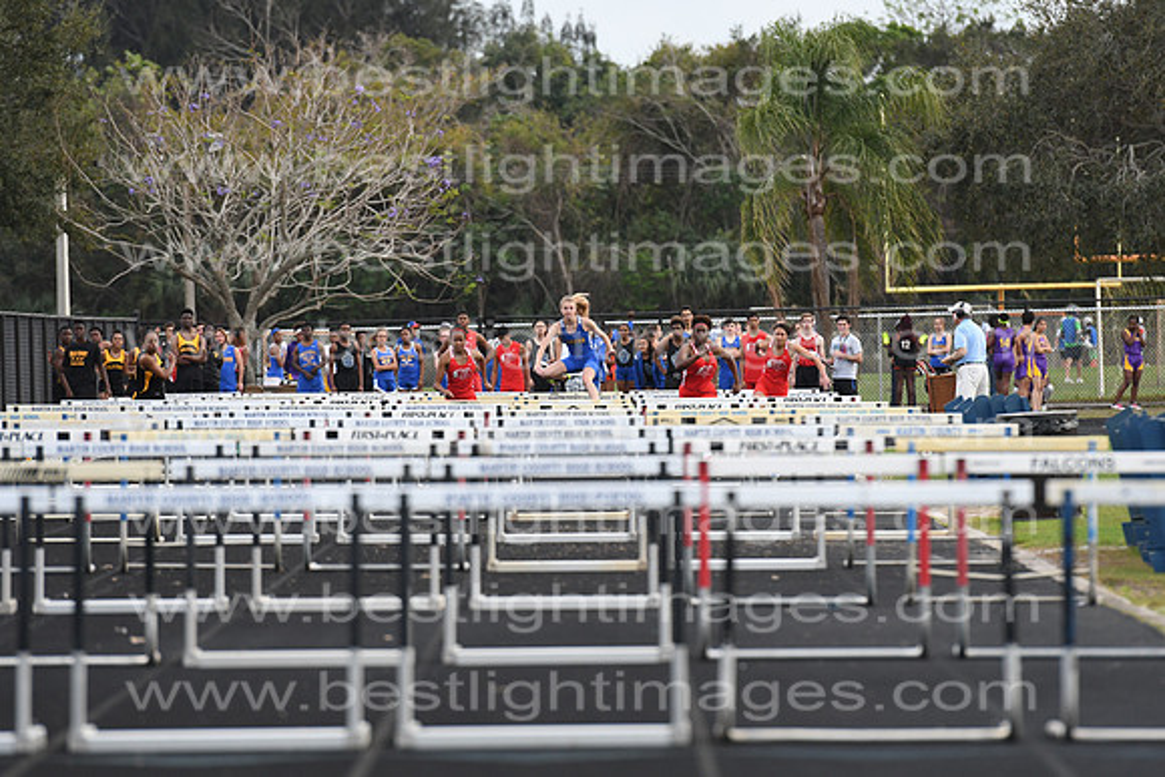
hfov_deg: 6.9
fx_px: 9710
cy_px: 388
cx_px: 582
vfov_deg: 4.6
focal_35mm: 300
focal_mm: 200
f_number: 4
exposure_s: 1/1600
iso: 800
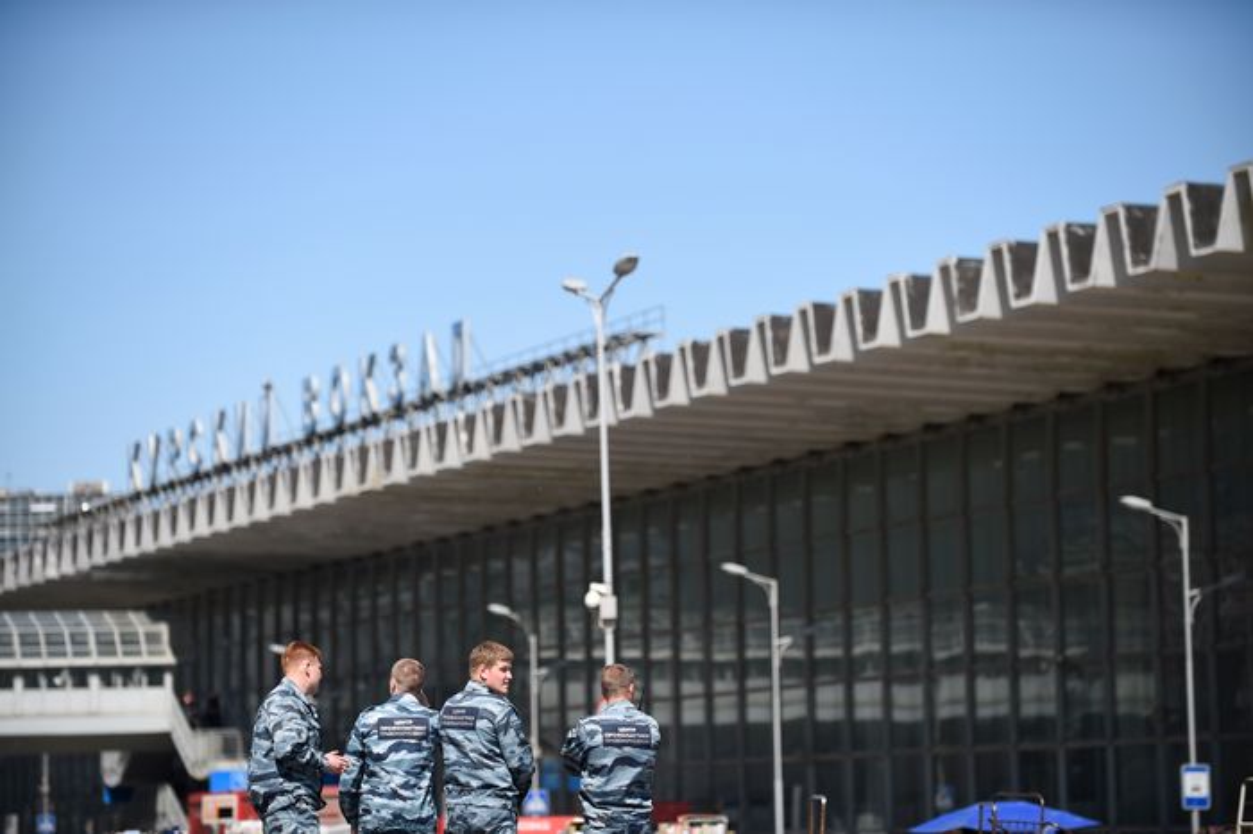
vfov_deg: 10.5
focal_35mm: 130
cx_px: 626
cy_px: 417
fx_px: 4522
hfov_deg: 15.8
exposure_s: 1/1600
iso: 100
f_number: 3.2
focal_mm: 130
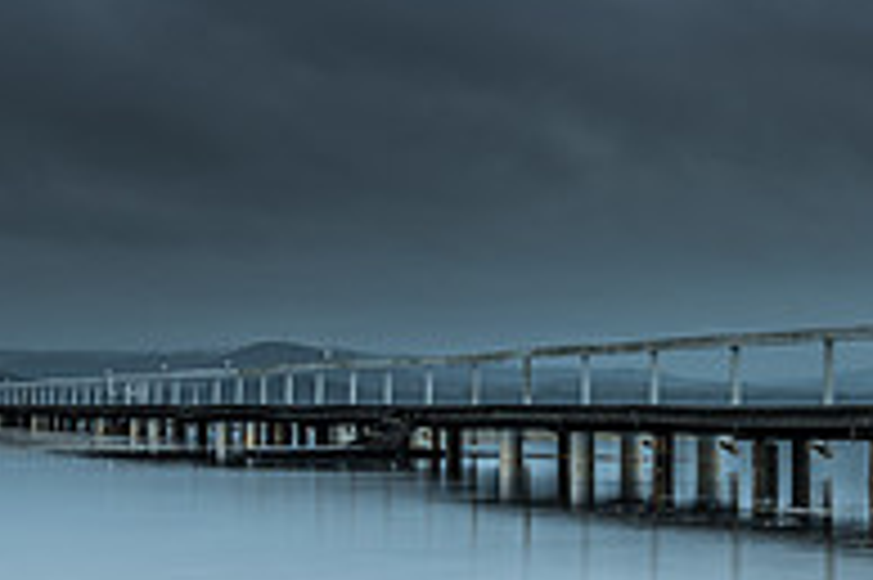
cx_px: 504
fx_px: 3029
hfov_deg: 16.4
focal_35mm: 125
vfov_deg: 10.9
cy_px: 196
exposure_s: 2
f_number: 9
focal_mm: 38
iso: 100
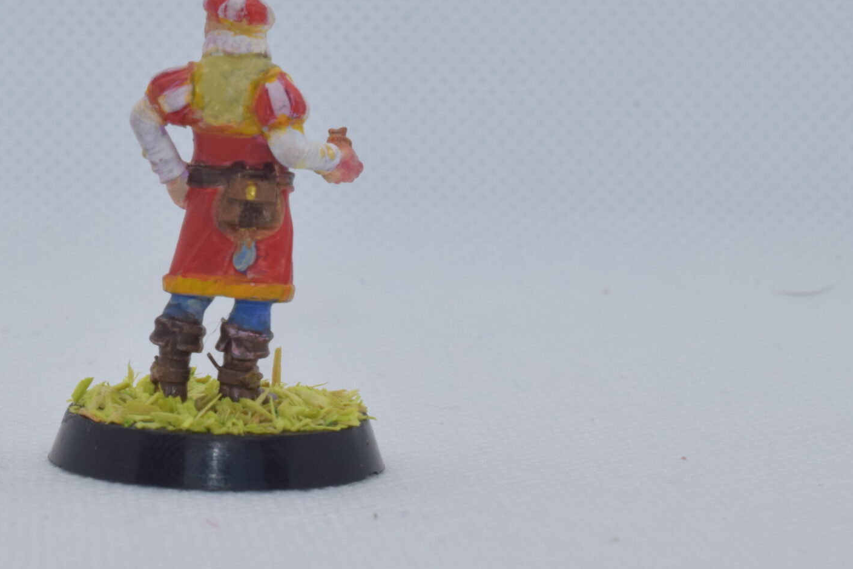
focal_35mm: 150
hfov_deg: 13.6
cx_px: 211
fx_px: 3551
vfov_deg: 9.1
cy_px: 89
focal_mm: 55
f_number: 20
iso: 800
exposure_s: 1/125
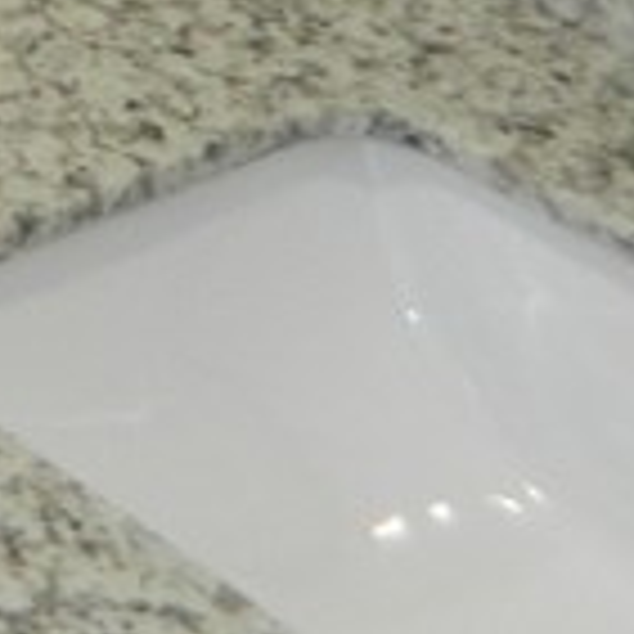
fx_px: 3336
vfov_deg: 9.8
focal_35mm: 161
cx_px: -1120
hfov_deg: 9.2
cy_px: -764
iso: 80
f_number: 3.1
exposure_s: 1/30
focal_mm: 4.5
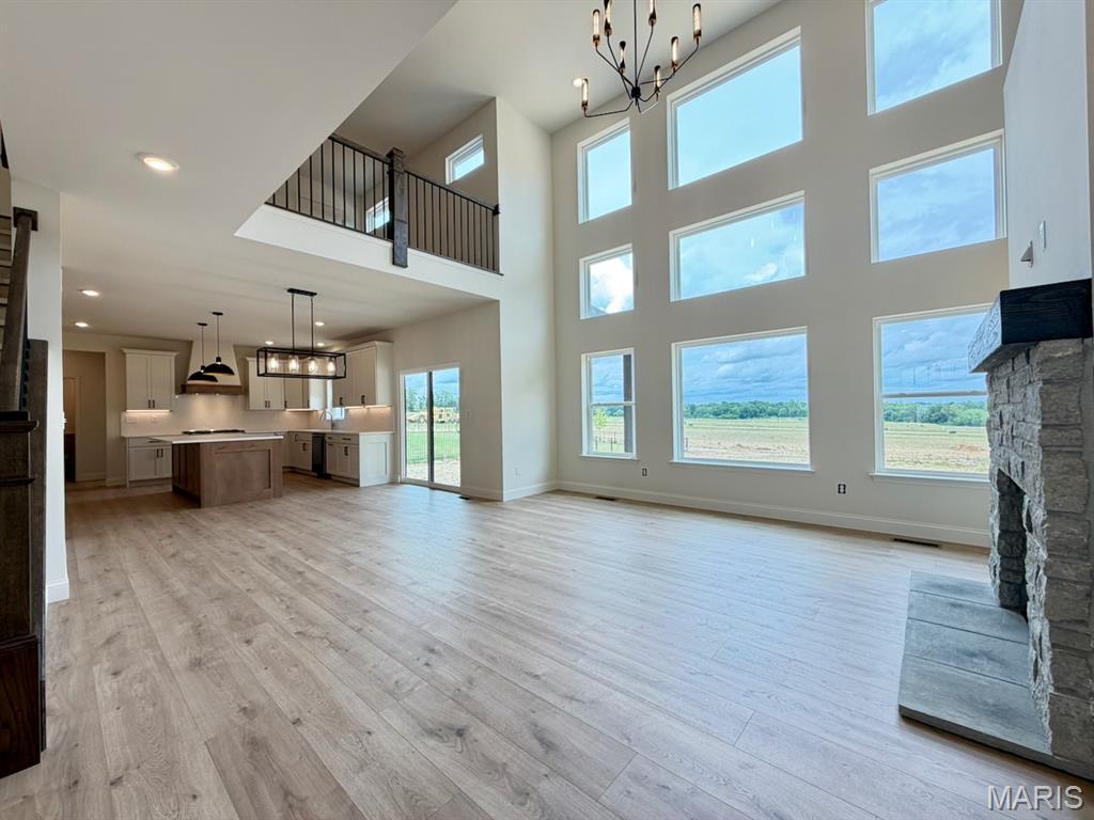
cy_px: 410
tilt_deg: -0.3
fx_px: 442
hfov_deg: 102.1
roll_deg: +1.2
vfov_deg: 85.7
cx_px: 547
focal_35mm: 14
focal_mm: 2.22
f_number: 2.2
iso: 100
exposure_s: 1/120
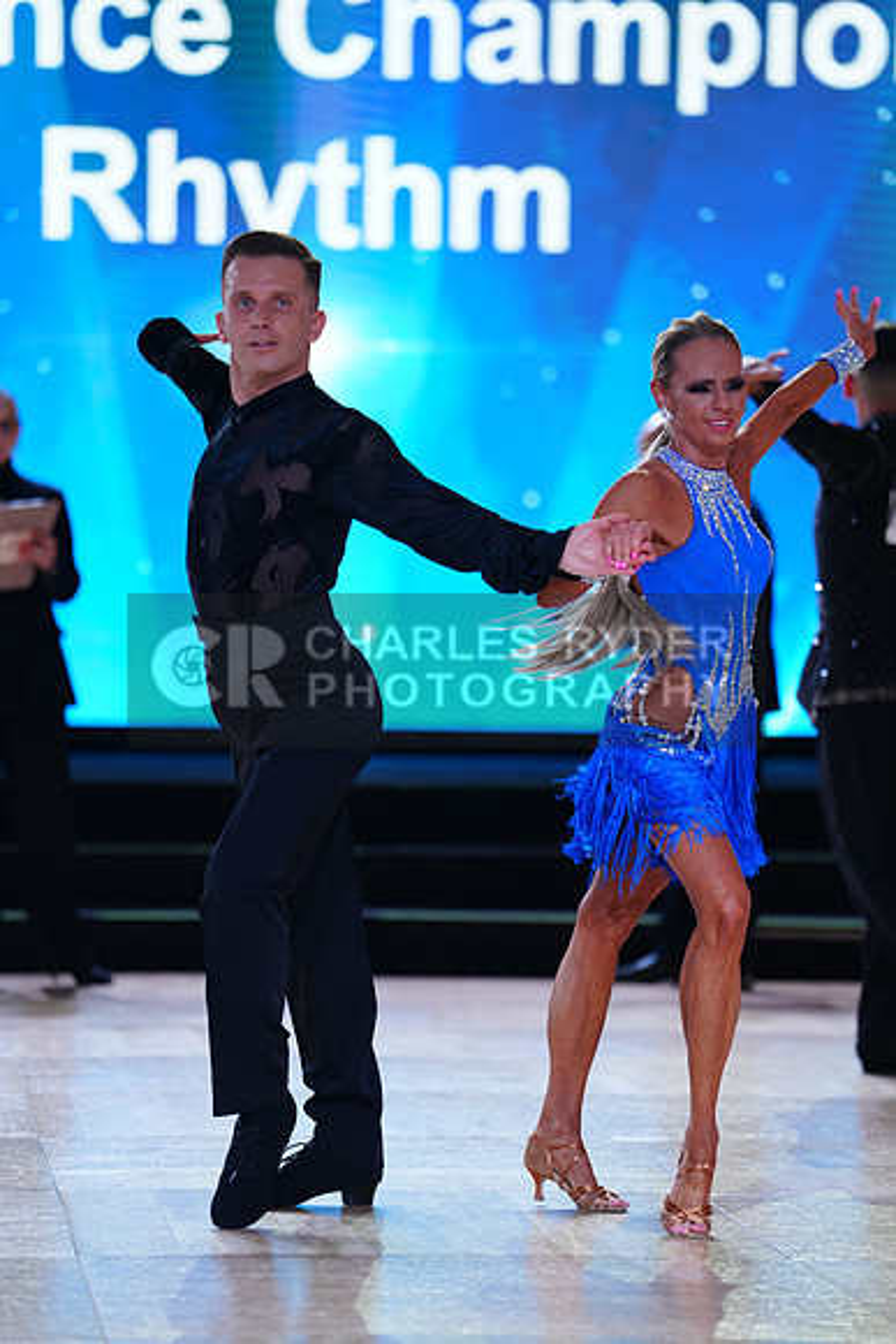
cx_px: 448
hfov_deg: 8.8
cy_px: 672
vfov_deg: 13.2
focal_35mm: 156
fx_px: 5820
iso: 500
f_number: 2.8
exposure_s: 1/400
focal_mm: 156
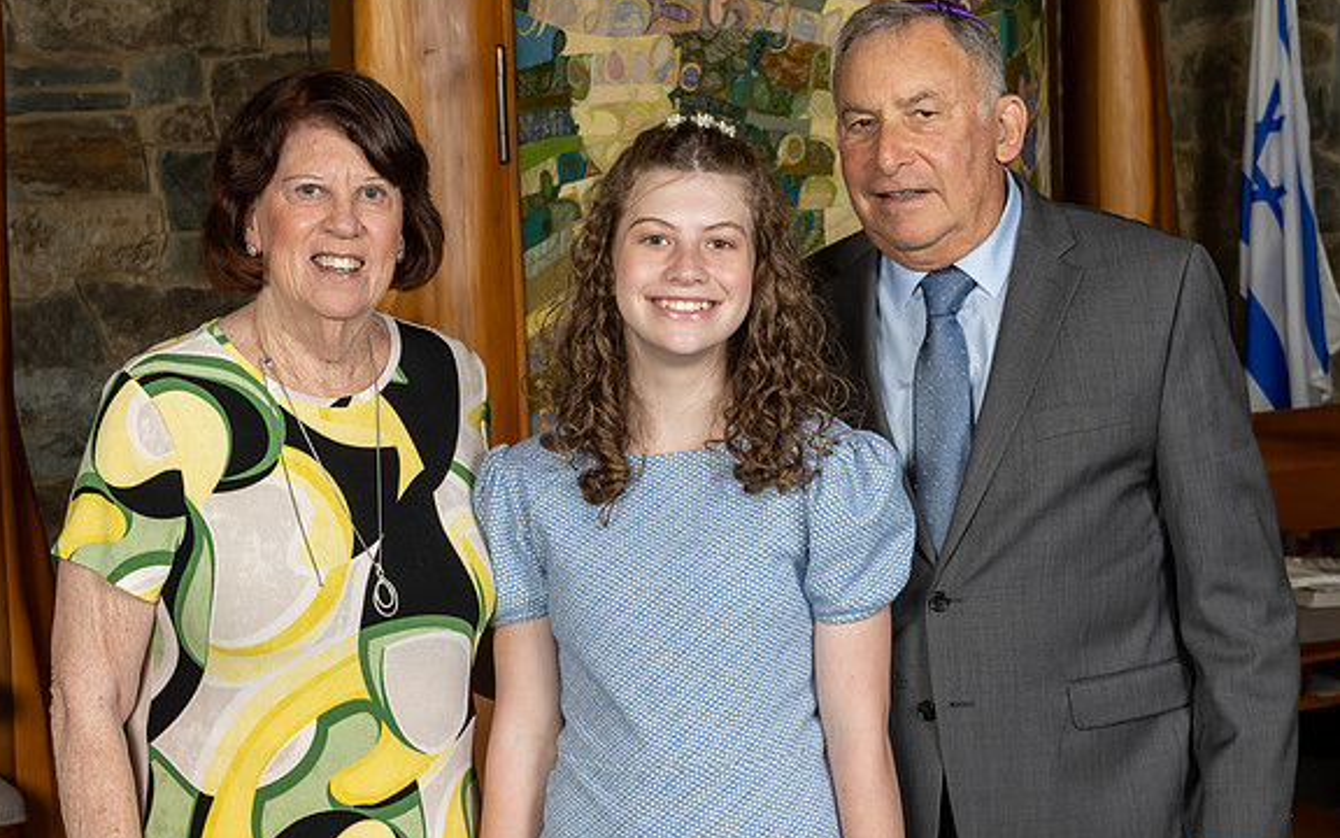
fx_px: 2812
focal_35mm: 77
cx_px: 660
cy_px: 355
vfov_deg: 16.9
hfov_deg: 26.8
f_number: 8
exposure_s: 1/200
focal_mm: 45
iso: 640
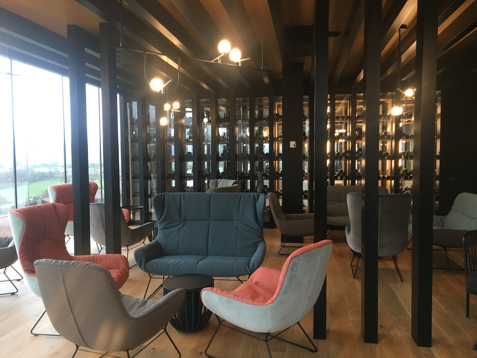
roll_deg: +0.4
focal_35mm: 29
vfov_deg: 48.2
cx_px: 238
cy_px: 179
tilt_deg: -3.2
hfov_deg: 61.7
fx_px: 400
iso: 64
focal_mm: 4.15
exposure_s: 1/33
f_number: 2.2
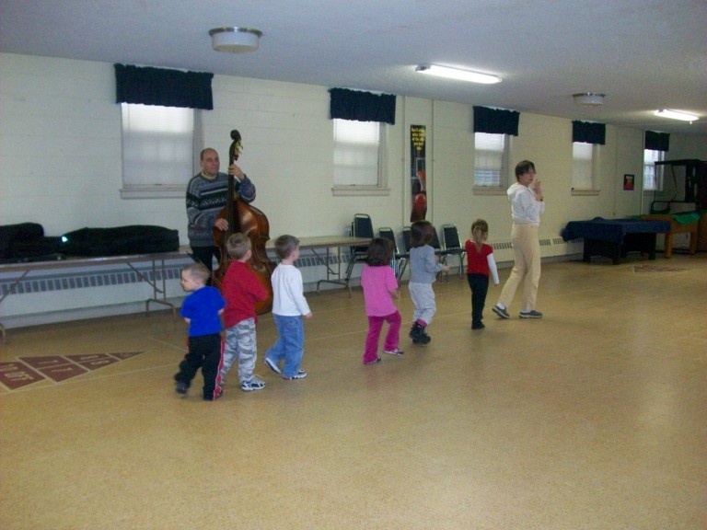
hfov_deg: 54.0
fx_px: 694
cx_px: 354
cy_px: 265
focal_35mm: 34
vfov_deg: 41.8
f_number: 2.8
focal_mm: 5.7
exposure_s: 1/60
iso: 320
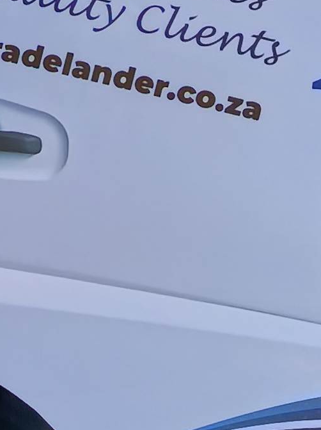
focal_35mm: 143
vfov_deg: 13.5
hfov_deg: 10.0
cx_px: -161
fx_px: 1771
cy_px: -51
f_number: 1.75
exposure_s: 1/163
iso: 100
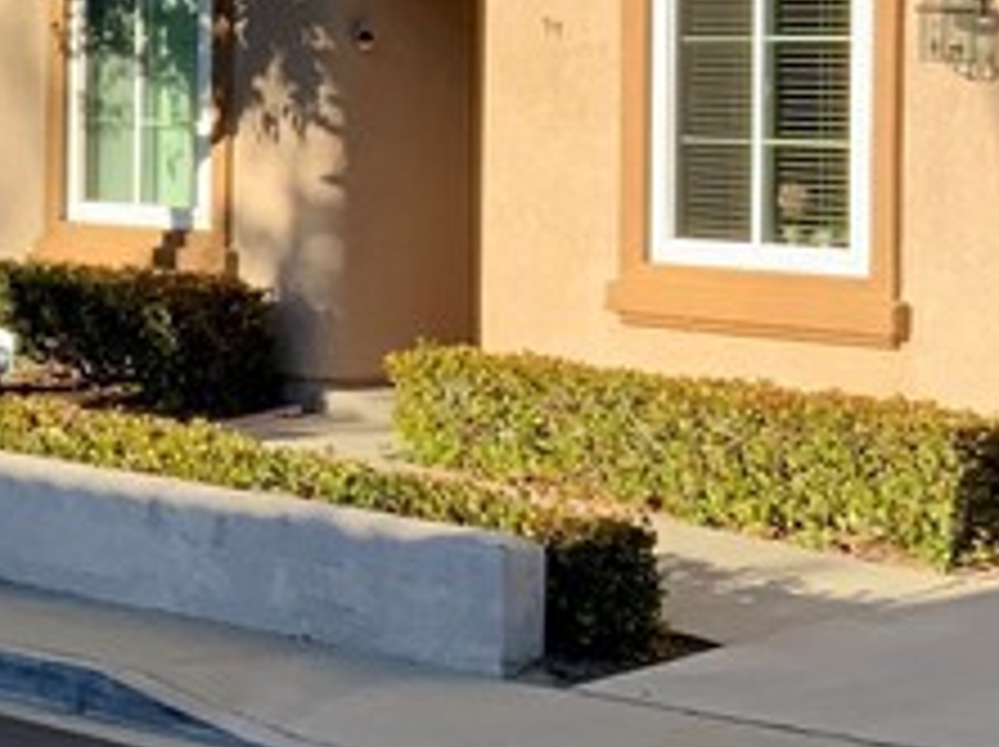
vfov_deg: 11.0
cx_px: -490
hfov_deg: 13.8
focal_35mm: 134
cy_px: 22
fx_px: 3863
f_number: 1.8
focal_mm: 3
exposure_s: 1/781
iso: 16
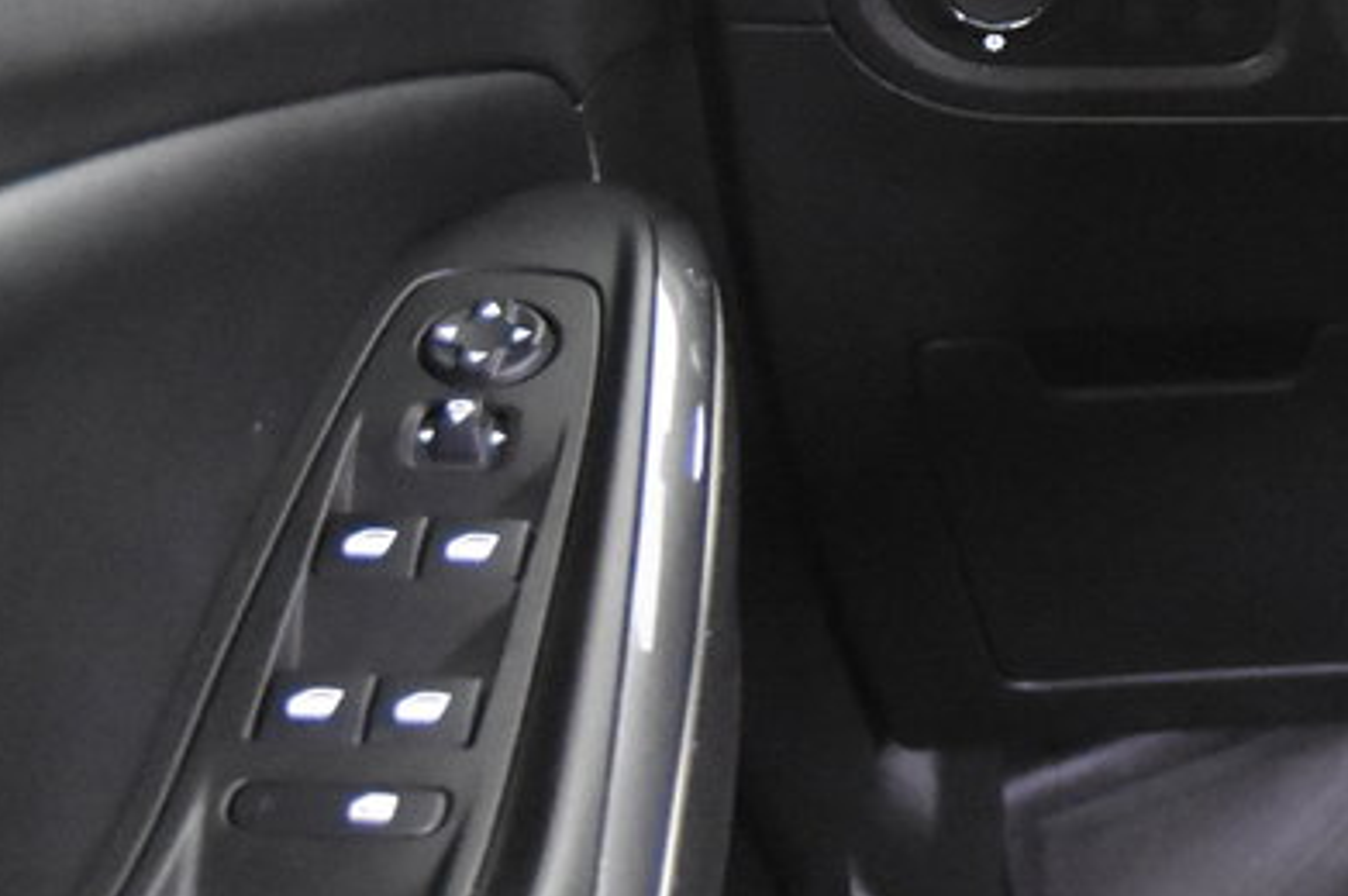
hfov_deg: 16.1
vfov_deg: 11.6
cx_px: 1907
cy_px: 222
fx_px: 4415
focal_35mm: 118
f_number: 3
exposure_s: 1/40
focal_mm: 24
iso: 8000
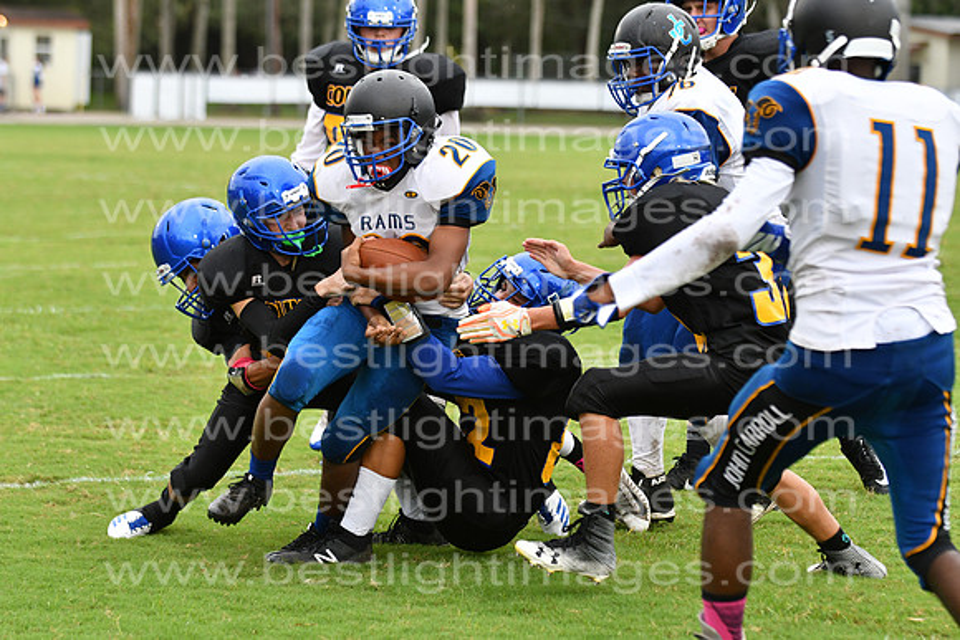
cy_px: 320
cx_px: 480
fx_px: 5601
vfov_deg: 6.5
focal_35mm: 210
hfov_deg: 9.8
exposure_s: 1/2000
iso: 800
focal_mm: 140
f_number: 3.5
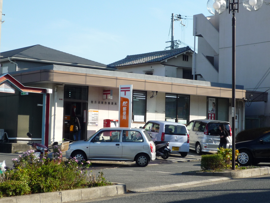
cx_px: 135
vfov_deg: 17.6
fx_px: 655
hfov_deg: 23.3
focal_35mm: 84
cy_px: 102
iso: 100
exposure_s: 1/400
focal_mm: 10.4
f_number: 4.7
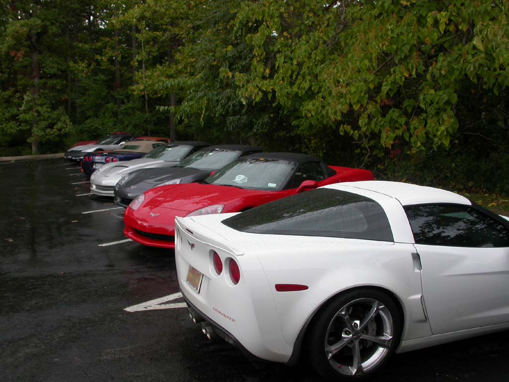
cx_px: 254
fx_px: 559
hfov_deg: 49.0
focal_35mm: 38
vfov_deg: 37.7
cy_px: 191
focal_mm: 7.85
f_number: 4.2
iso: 100
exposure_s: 1/124
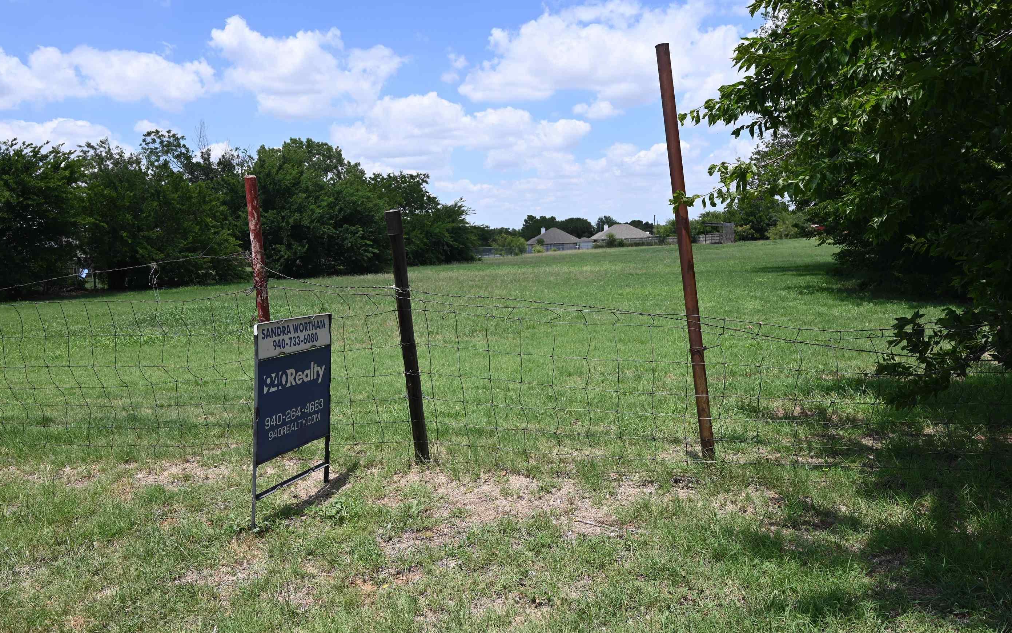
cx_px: 495
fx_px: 745
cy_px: 332
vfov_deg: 46.0
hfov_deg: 68.4
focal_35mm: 27
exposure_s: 1/400
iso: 100
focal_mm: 24
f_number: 7.1
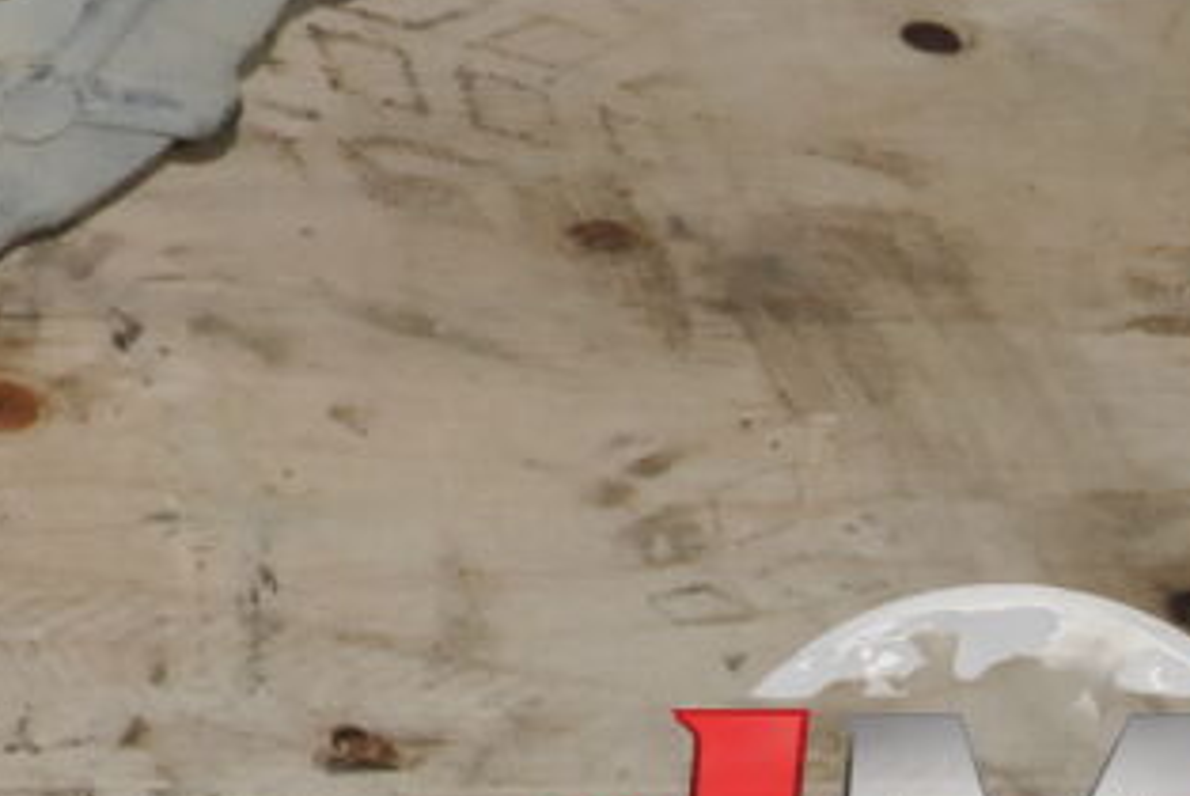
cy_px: -665
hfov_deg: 9.6
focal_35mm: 199
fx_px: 6584
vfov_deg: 6.7
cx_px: -1239
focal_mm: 26
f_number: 20
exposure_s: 1/200
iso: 800
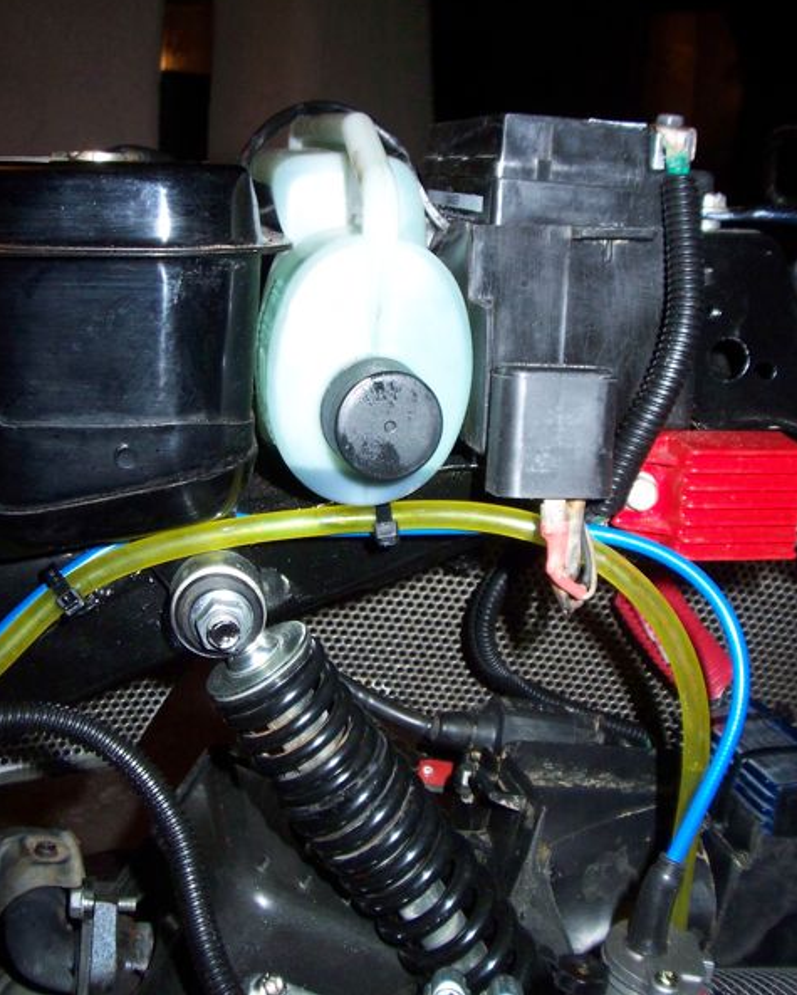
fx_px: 1178
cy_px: 487
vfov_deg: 45.8
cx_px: 398
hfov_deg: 37.4
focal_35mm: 40
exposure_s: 1/60
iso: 200
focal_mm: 6.3
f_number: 3.9
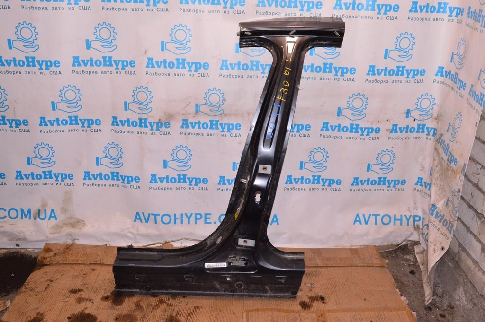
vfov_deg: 39.9
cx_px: 242
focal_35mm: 33
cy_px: 161
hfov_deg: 57.3
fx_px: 444
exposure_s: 1/200
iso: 1600
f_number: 8
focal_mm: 22
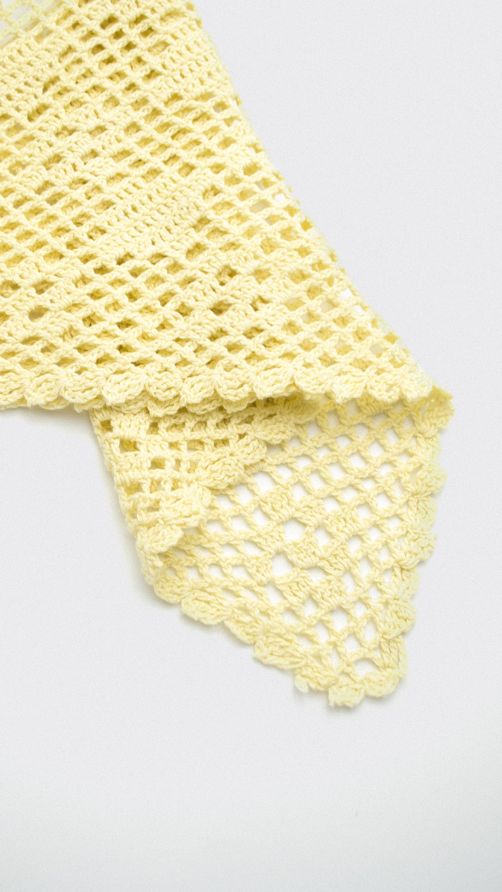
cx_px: 234
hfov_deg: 23.5
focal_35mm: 51
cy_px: 447
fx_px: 1206
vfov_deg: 40.6
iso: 100
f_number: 4.8
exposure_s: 1/50
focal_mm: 32
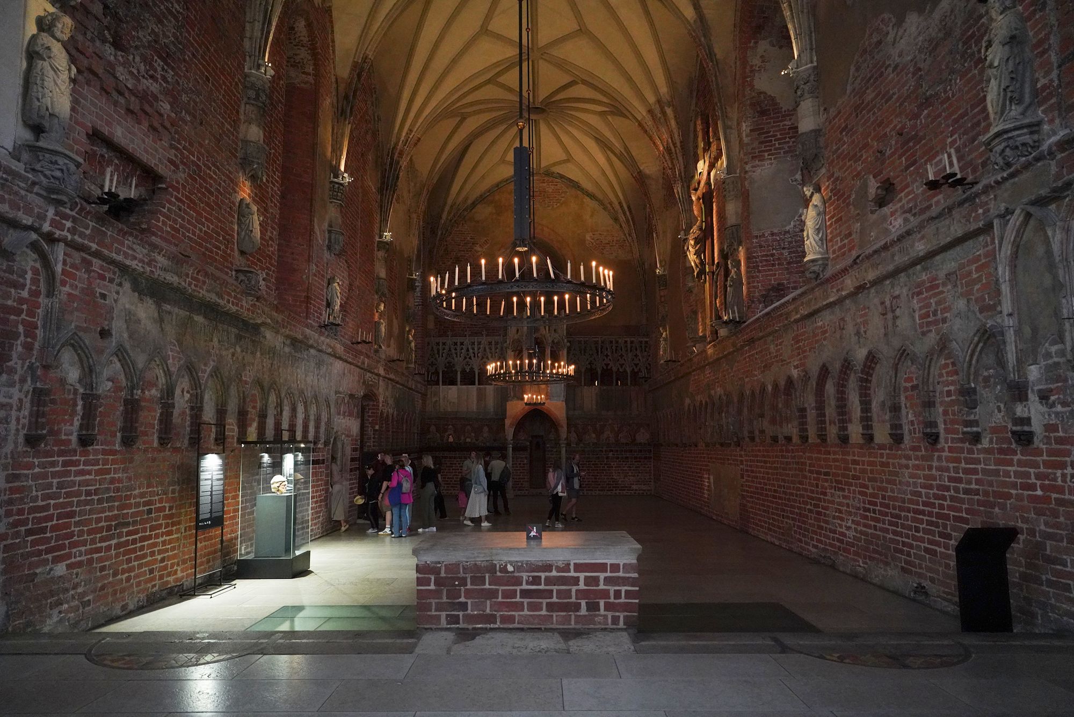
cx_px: 537
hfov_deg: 73.7
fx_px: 716
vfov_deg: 53.1
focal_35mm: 24
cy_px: 358
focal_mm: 24
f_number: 2.8
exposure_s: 1/80
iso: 6400
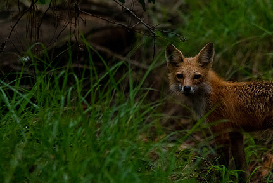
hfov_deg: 1.9
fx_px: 8415
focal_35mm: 1109
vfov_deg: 1.2
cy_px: 61
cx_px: 170
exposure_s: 1/1000
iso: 1600
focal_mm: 600
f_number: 8
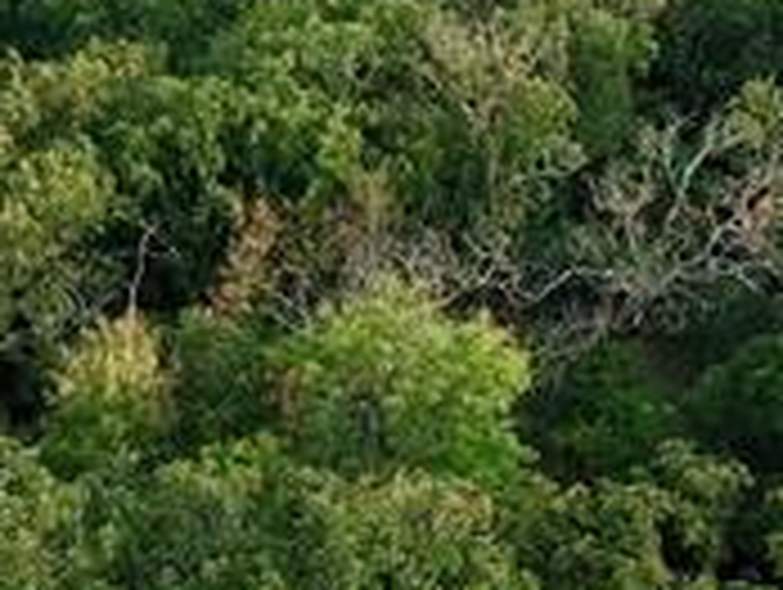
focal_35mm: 158
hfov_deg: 12.2
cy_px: 1468
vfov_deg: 8.5
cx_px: -144
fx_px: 3579
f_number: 3.2
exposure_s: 1/80
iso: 400
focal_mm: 10.26
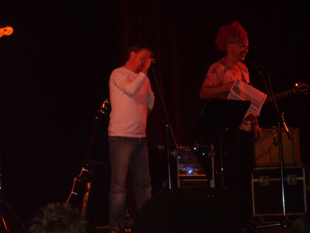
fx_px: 940
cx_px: 155
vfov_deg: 14.1
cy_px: 116
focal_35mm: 105
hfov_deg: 18.7
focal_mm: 17.4
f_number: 4.9
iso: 253
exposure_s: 1/60
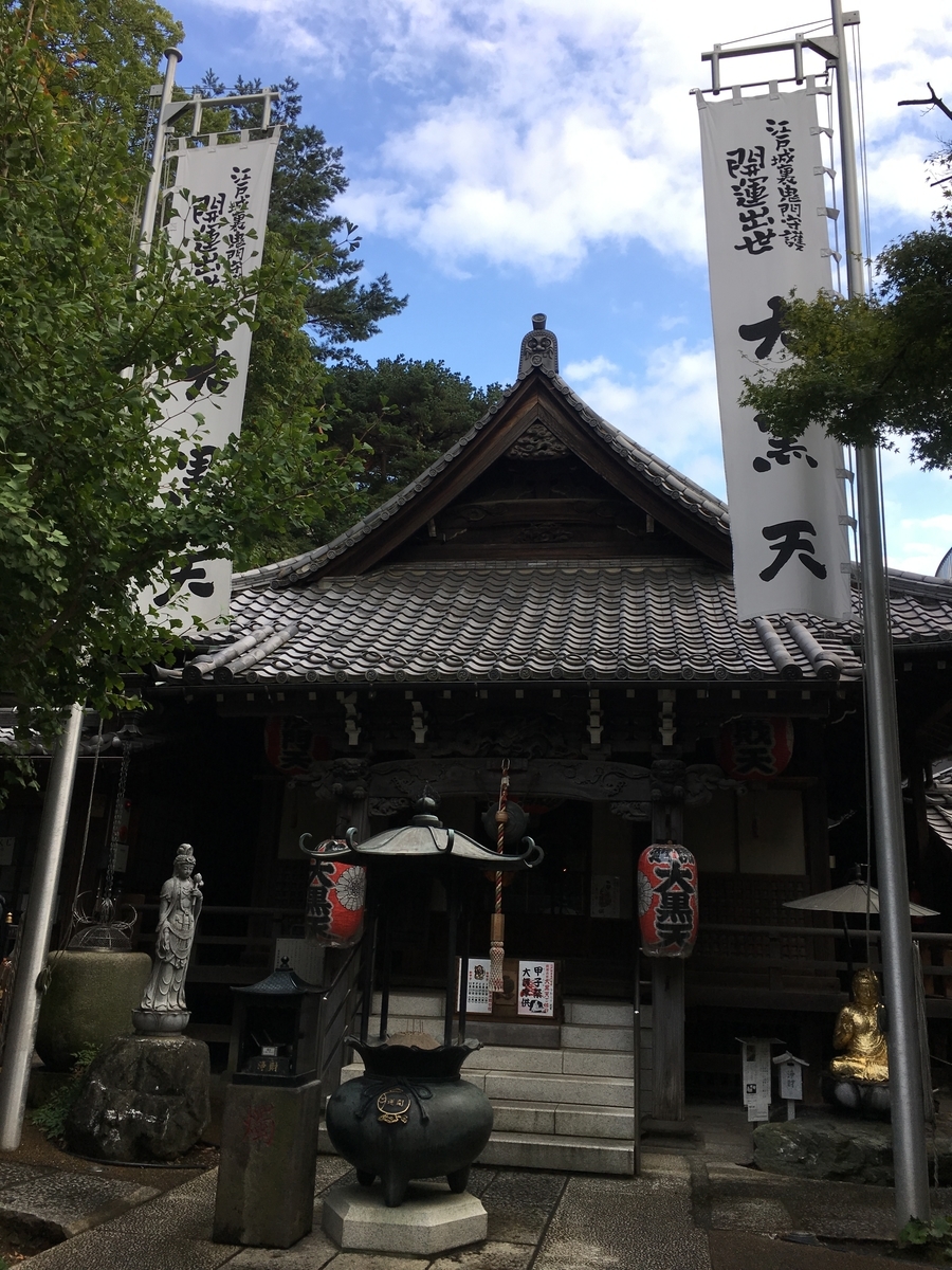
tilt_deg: +17.3
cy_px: 635
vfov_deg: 61.7
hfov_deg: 48.2
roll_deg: -2.6
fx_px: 1063
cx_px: 476
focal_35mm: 29
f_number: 2.2
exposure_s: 1/320
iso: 25
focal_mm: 4.15
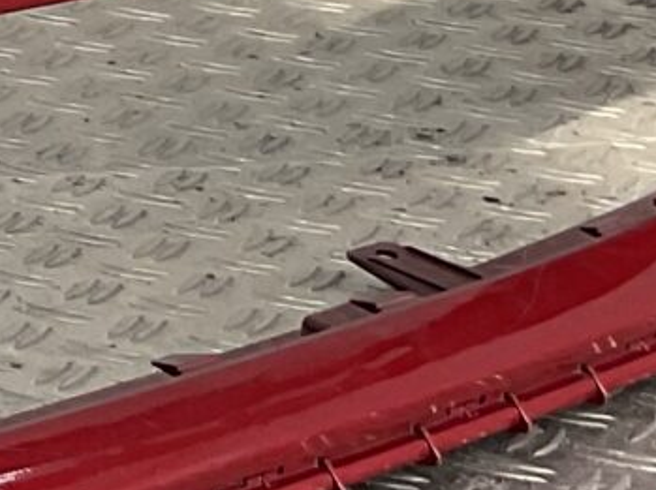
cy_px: -449
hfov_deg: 8.5
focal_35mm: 213
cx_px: -917
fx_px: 4032
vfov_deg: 6.8
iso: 16
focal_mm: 3
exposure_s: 1/192
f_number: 1.8
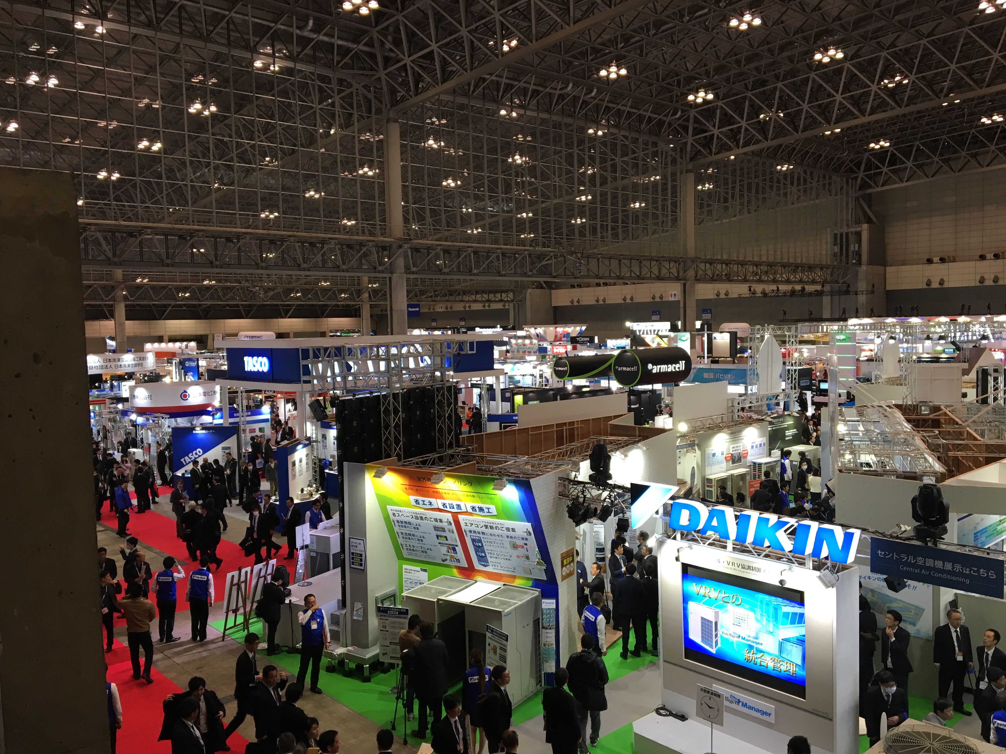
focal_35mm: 29
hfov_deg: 61.7
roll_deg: +2.1
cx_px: 503
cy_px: 377
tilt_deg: -3.2
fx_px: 843
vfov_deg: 48.2
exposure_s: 1/30
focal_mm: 4.15
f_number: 2.2
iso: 32
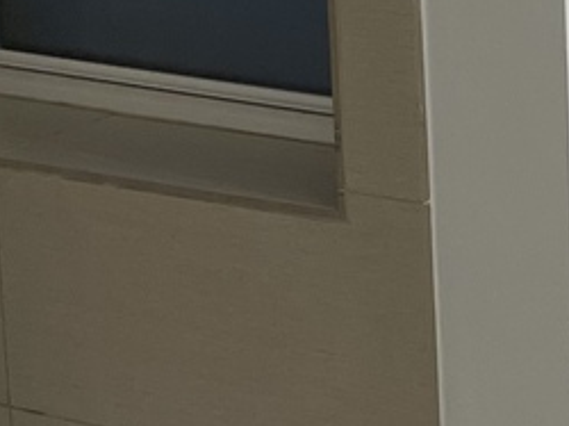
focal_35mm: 150
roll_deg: +0.6
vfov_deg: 9.7
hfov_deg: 12.0
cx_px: 1070
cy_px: -125
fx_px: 2463
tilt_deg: -8.0
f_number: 1.6
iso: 80
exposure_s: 1/120
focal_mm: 4.2
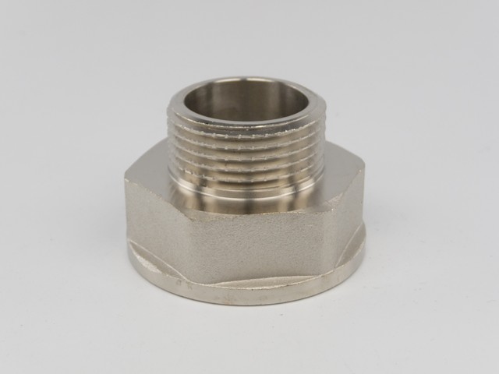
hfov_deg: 31.2
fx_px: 894
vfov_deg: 23.7
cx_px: 250
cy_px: 187
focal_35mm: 62
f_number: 4.5
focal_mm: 10.5
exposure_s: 1/640
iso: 100
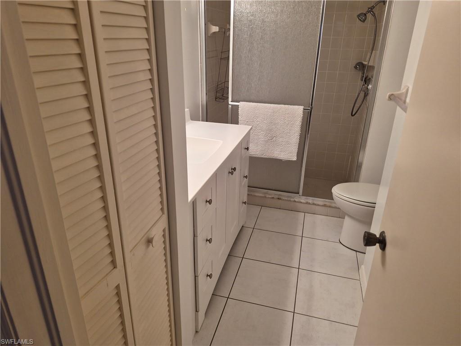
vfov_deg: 58.9
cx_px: 230
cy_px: 173
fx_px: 306
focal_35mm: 23
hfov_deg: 73.9
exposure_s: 1/120
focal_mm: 5.4
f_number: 1.8
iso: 200
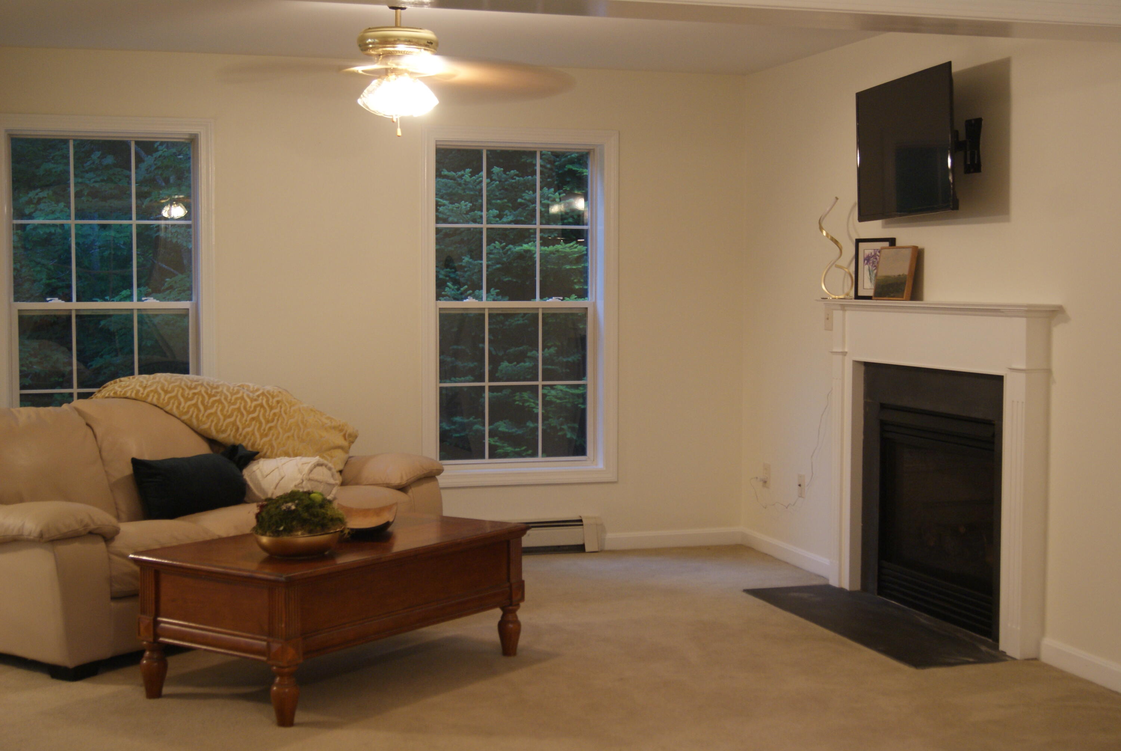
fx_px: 1637
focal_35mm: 52
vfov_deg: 25.8
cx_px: 560
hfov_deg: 37.8
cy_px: 376
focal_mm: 35
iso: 400
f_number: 4.5
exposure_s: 1/10
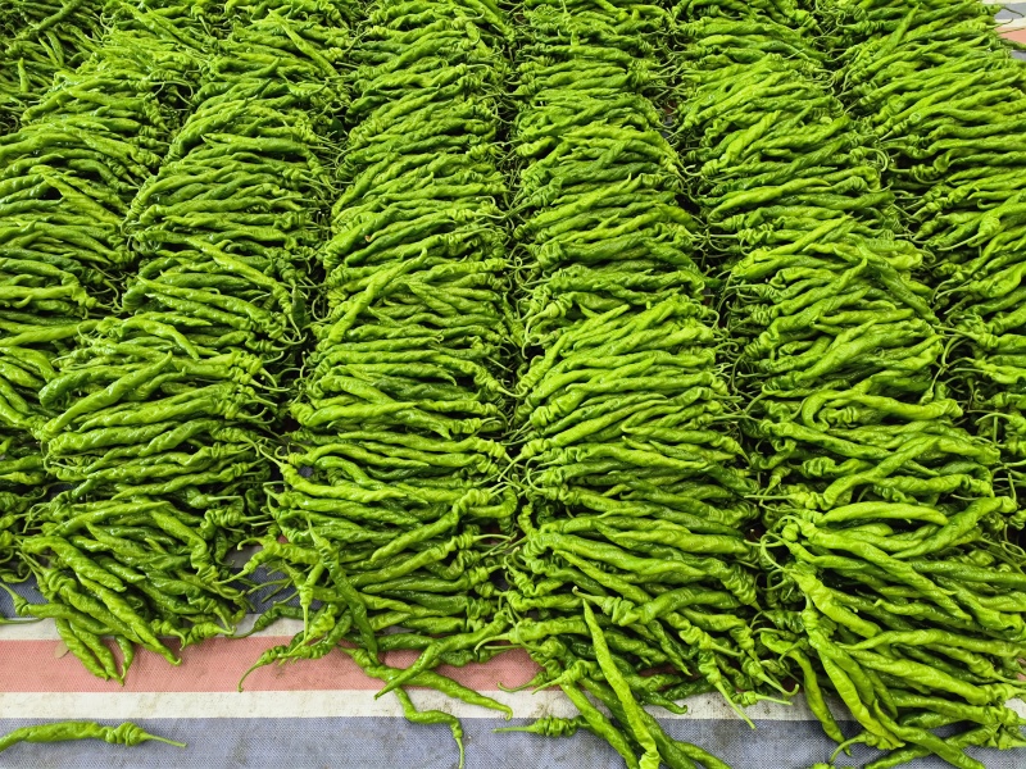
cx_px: 513
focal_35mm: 24
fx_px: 711
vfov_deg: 56.8
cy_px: 384
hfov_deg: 71.6
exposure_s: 1/151
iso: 1803
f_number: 1.8
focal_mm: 5.42
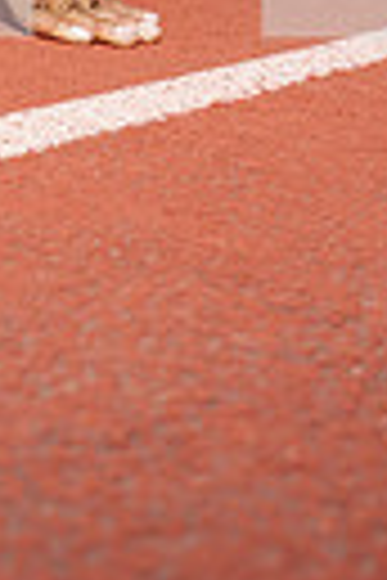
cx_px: -94
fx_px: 1741
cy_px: -414
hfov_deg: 12.4
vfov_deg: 16.4
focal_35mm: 108
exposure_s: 1/250
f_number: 5
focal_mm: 31
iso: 100
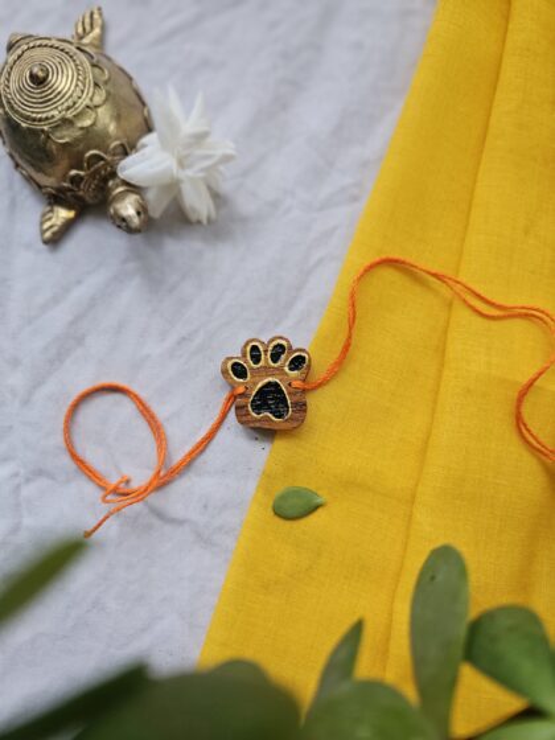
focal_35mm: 23
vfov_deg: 73.9
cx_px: 278
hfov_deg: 58.9
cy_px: 370
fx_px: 492
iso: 200
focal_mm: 5.4
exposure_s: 1/100
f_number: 1.8
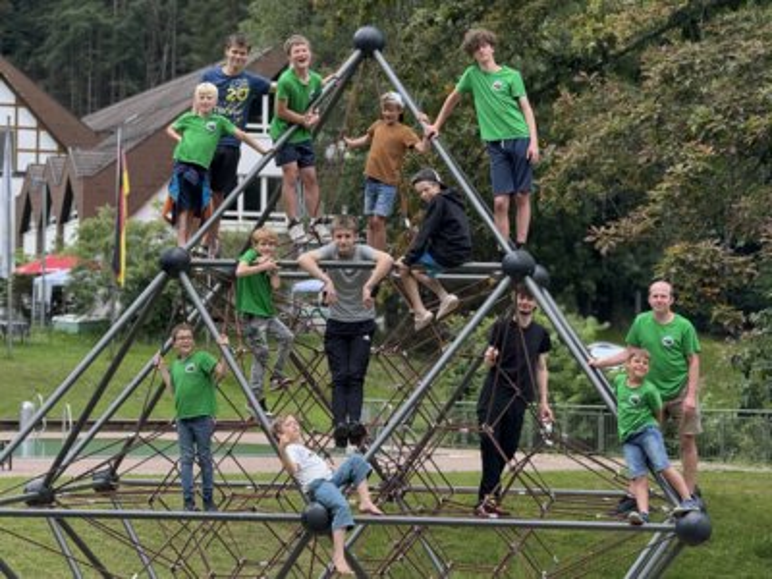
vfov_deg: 12.3
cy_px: 290
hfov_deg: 16.4
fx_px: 2676
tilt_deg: +1.3
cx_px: 386
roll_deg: -0.6
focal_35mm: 120
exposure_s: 1/104
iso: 50
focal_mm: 15.66
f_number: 2.8
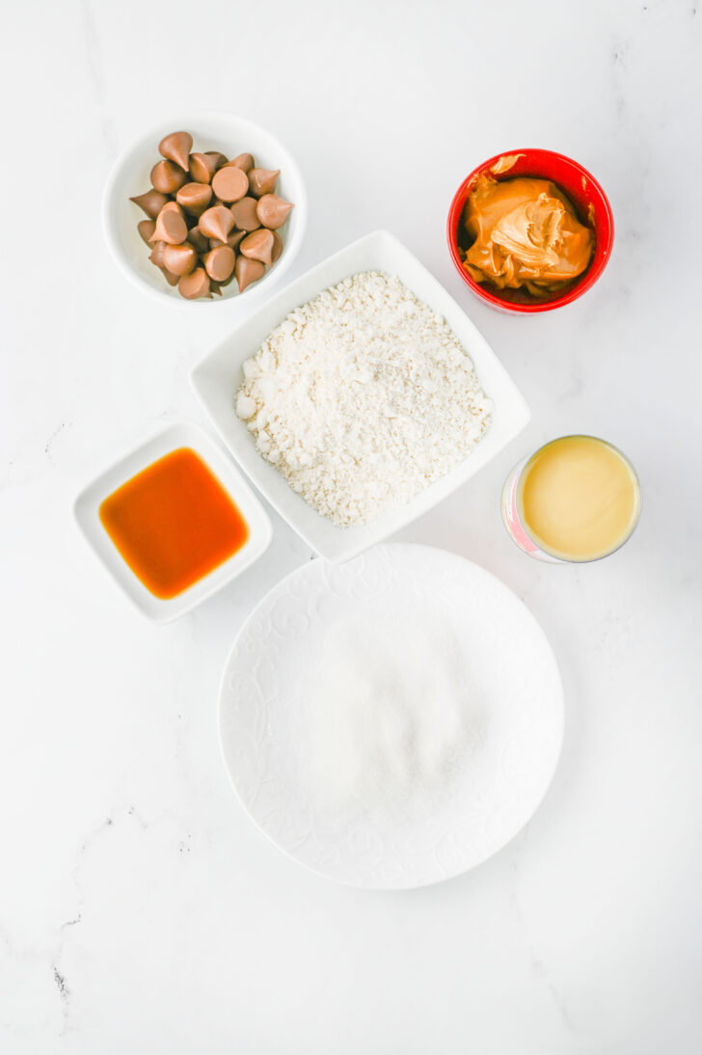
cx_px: 351
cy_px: 528
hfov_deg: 27.0
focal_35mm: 50
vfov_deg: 39.6
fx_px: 1464
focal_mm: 50
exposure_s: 1/100
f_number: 5.6
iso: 140
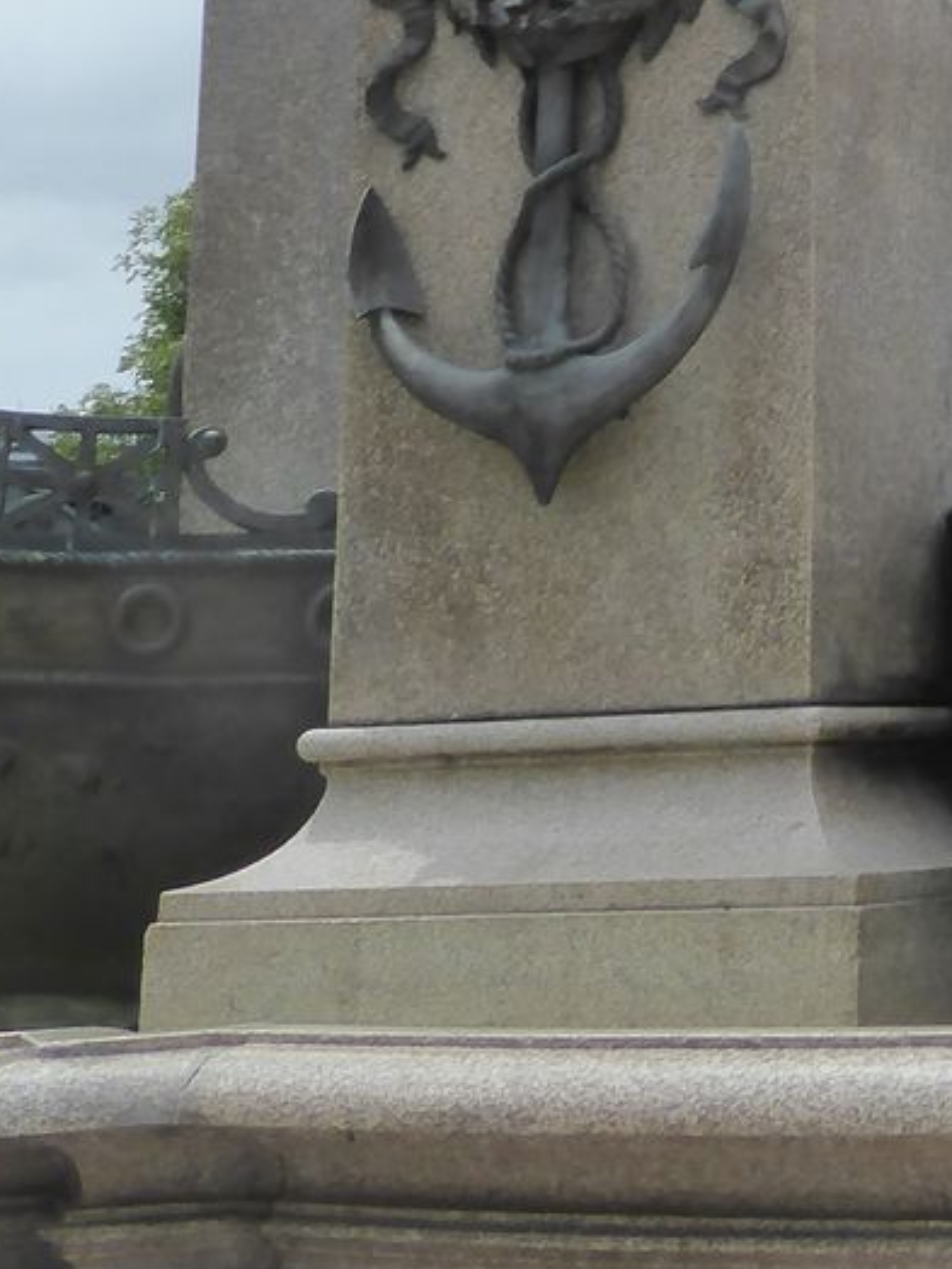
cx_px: 1381
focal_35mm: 110
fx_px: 4034
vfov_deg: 16.7
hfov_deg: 12.8
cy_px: -446
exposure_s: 1/640
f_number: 4.5
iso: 160
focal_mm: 6.3
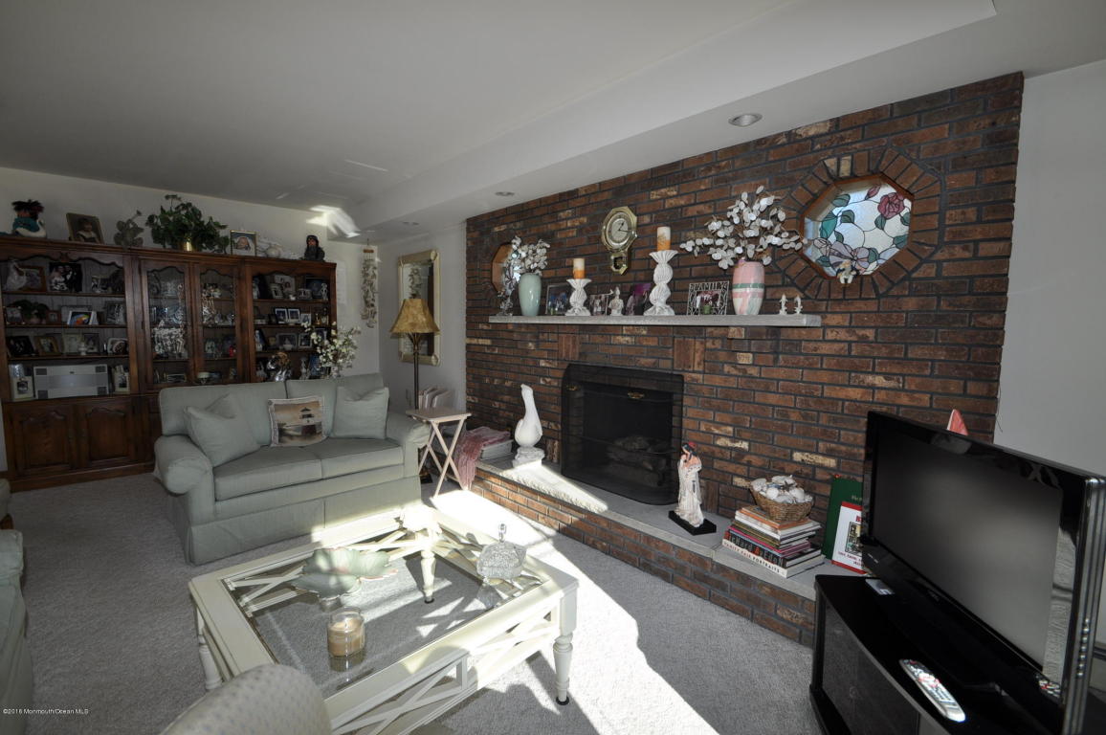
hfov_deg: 100.5
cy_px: 368
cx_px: 553
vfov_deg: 77.2
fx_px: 460
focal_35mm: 15
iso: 200
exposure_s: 1/200
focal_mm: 10
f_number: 7.1
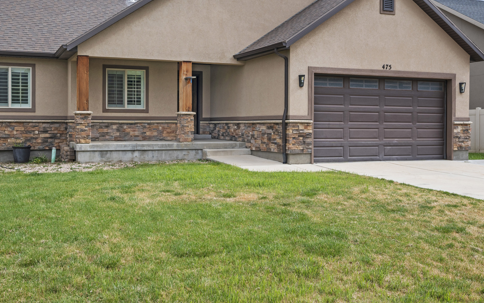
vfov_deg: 33.3
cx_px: 198
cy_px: 104
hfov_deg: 51.3
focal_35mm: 38
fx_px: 501
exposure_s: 1/50
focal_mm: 30
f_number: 8
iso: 250
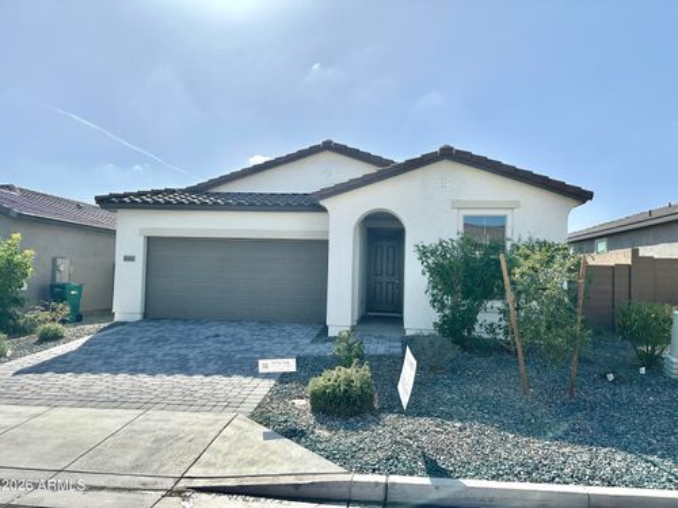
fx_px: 470
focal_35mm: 24
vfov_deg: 56.8
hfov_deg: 71.6
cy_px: 254
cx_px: 339
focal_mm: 6.86
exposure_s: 1/8197
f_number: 1.78
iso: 80
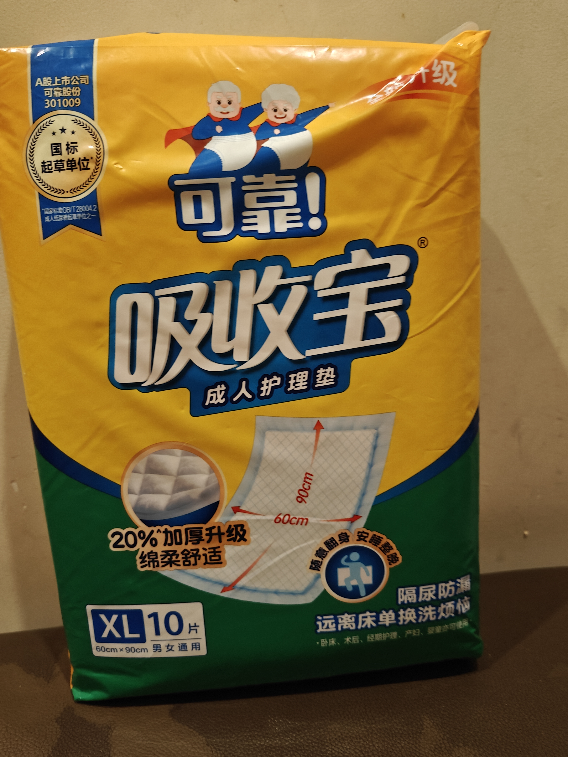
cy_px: 375
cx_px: 288
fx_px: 547
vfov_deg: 69.4
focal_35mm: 25
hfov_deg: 54.9
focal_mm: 5.59
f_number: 1.8
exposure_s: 1/33
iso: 1000
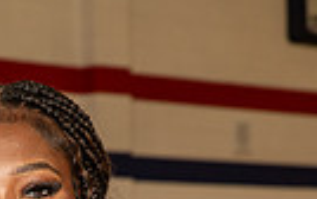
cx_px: -7
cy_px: 509
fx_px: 2075
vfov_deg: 5.3
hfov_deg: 8.7
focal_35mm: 240
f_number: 7.1
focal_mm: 70
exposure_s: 1/250
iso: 320
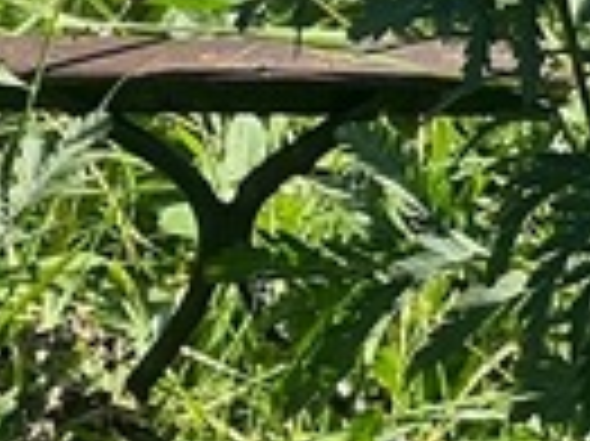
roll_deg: -2.9
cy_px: 477
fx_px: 8003
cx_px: 1545
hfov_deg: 4.1
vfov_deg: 3.2
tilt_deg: -26.6
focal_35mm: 470
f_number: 2.8
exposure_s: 1/219
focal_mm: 9
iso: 32
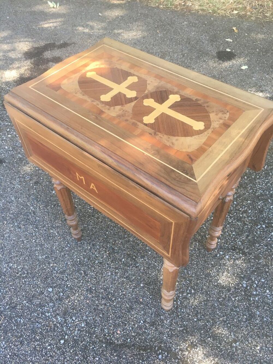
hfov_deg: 48.2
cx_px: 136
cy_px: 182
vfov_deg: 61.7
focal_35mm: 29
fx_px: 305
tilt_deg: -54.1
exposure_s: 1/33
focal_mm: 4.15
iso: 25
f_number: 2.2
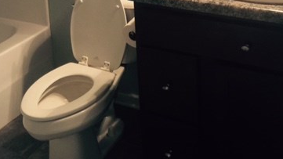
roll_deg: +1.3
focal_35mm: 56
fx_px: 420
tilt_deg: -12.9
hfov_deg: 37.2
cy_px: -41
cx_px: 136
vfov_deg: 19.9
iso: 80
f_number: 2.2
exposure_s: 1/15
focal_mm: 4.15
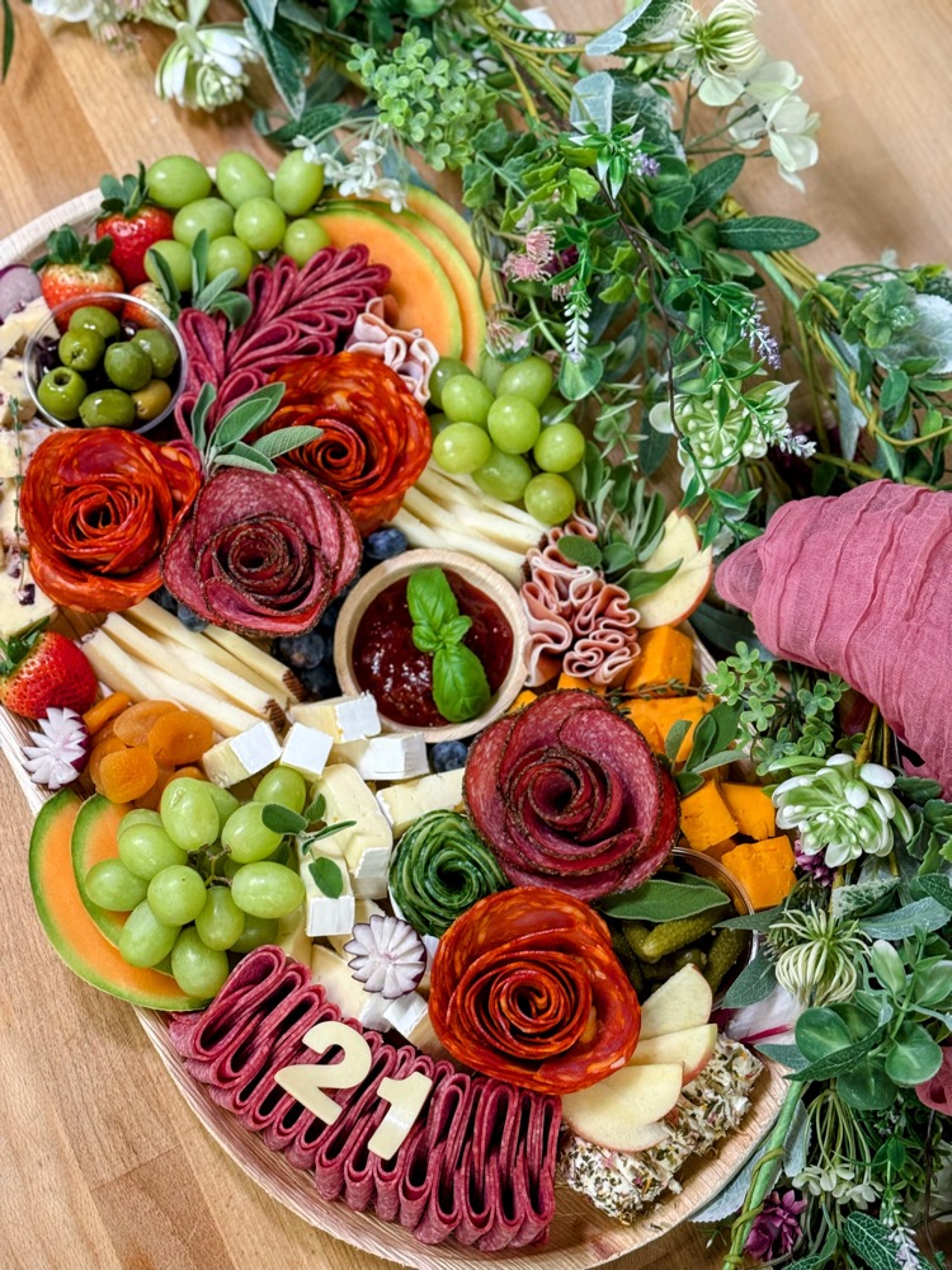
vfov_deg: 39.7
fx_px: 1760
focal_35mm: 48
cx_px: 476
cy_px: 635
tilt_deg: -72.0
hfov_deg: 30.3
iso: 125
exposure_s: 1/50
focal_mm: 6.76
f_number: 1.78
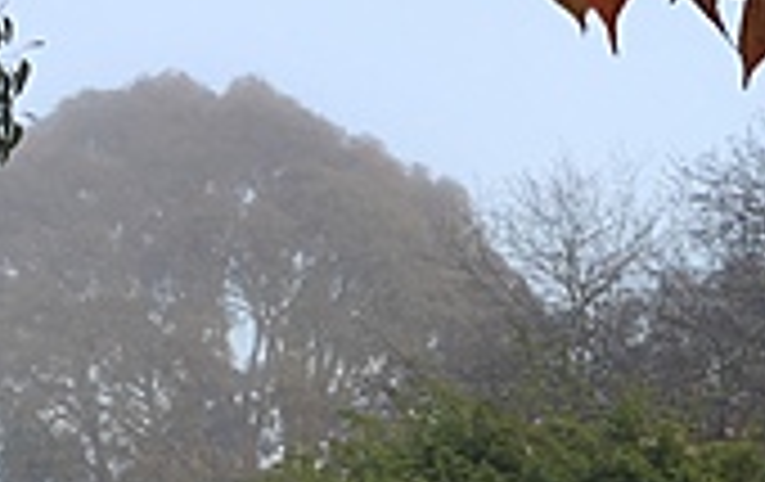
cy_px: 718
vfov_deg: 11.3
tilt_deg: +1.0
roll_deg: -1.3
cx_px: 932
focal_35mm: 112
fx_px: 2340
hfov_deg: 17.6
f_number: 2.2
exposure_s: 1/304
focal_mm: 4.15
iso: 32
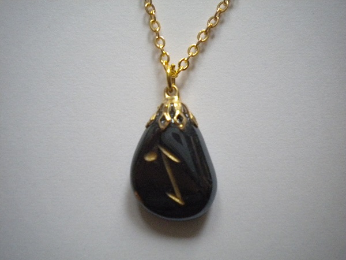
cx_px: 173
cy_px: 130
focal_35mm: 41
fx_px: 410
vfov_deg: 35.1
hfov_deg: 45.8
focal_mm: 7.4
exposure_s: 1/41.4
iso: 800
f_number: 3.5
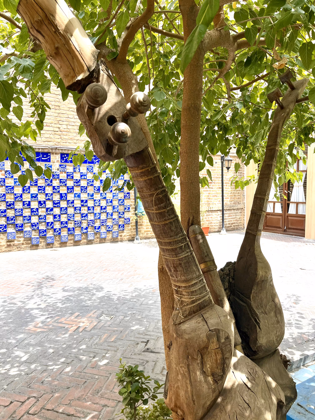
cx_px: 158
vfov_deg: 67.3
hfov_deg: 53.1
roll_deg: +1.3
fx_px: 315
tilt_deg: -4.4
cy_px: 210
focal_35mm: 26
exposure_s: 1/555
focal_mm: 5.1
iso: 50
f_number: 1.6
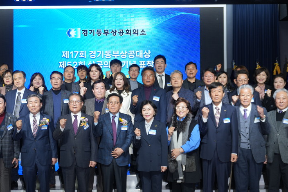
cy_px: 113
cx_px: 120
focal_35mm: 45
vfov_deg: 29.8
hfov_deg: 43.5
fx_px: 360
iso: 200
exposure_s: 1/60
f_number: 4
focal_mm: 22
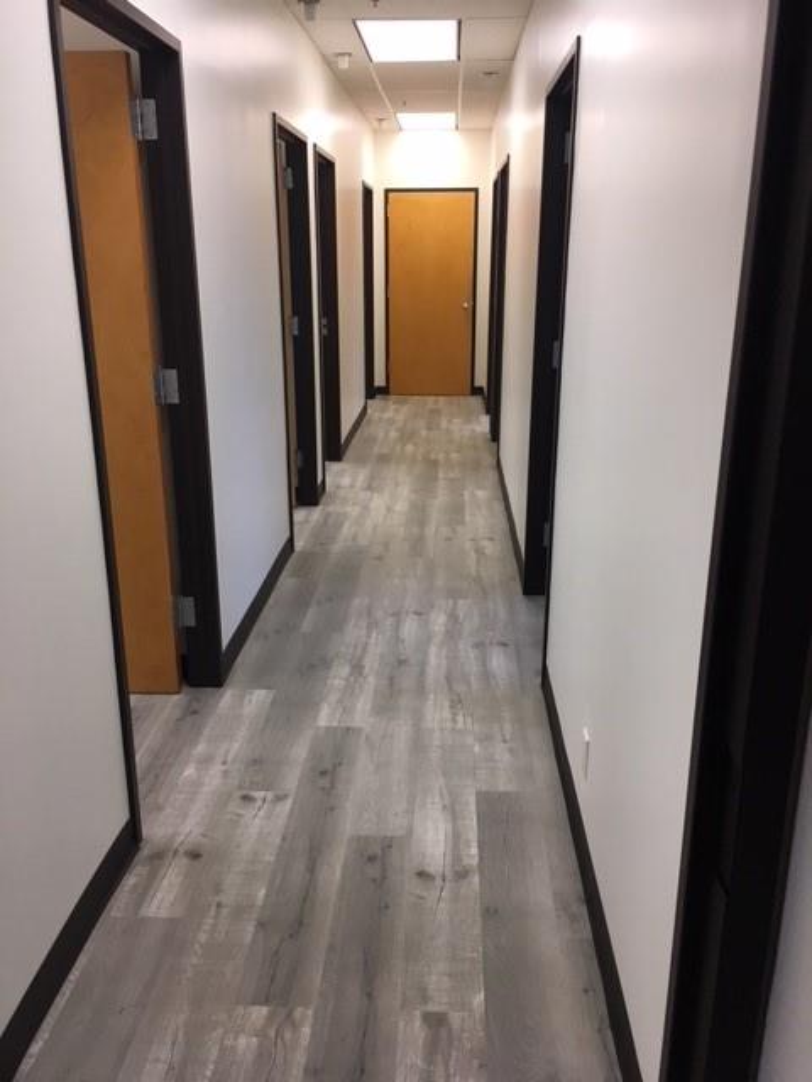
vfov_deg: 61.7
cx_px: 406
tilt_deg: -15.7
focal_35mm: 29
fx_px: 907
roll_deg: +0.4
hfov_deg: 48.2
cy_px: 541
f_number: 2.2
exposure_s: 1/30
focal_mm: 4.15
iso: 32
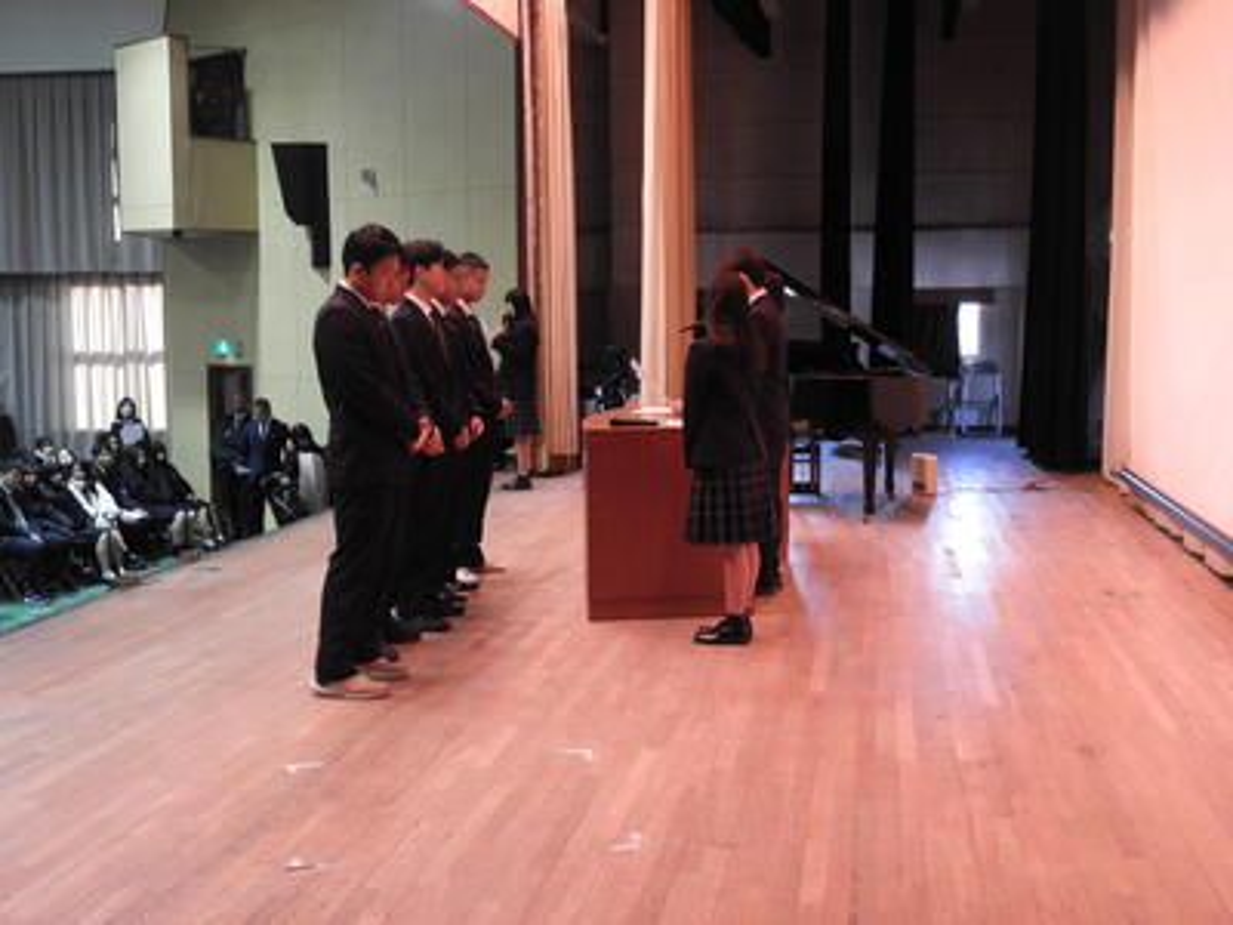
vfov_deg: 32.2
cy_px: 462
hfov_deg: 42.1
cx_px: 616
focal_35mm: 45
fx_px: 1603
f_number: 4
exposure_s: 1/25
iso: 400
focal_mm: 8.1
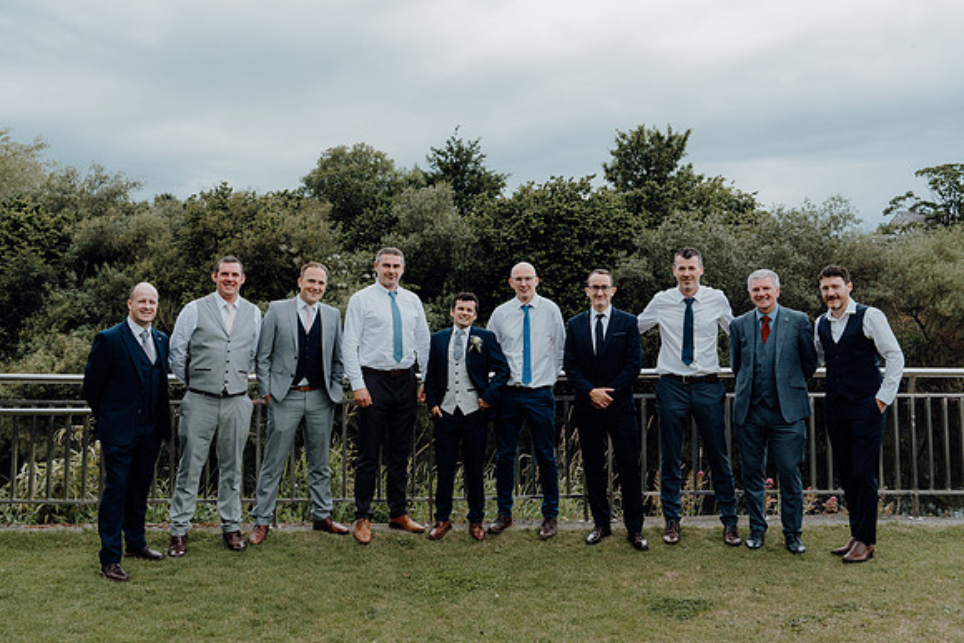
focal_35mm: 35
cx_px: 482
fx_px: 937
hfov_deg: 54.4
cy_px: 322
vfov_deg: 37.9
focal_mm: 35
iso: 160
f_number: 5.6
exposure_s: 1/250
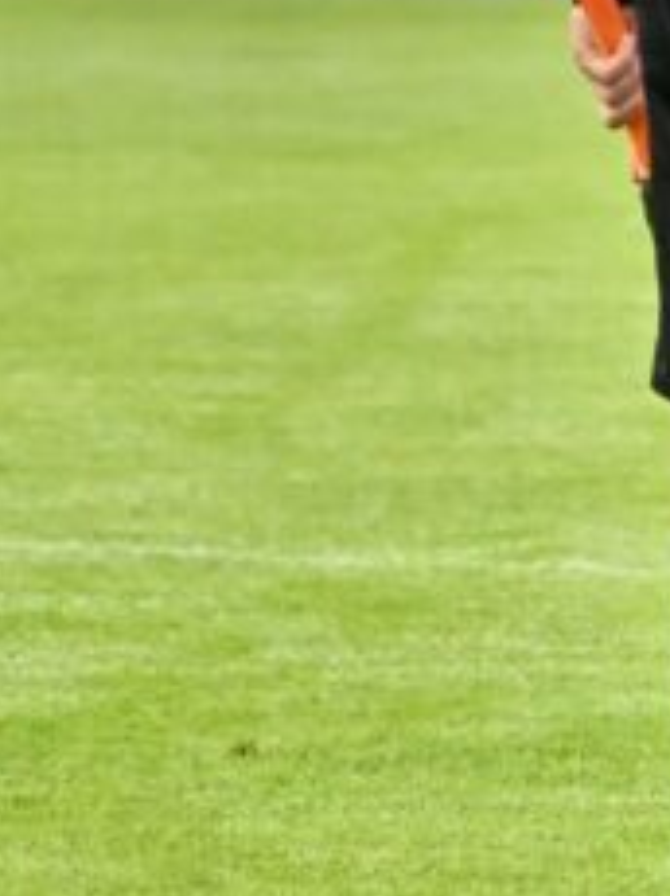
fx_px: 14944
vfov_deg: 3.4
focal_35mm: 578
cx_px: 1839
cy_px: 53
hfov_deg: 2.5
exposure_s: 1/1600
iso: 3200
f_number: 5
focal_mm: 135
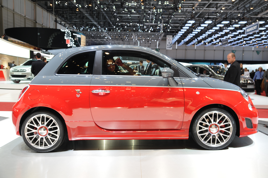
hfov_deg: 57.3
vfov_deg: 39.9
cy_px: 89
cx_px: 134
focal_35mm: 33
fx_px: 245
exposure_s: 1/125
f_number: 5.6
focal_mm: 22
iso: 400
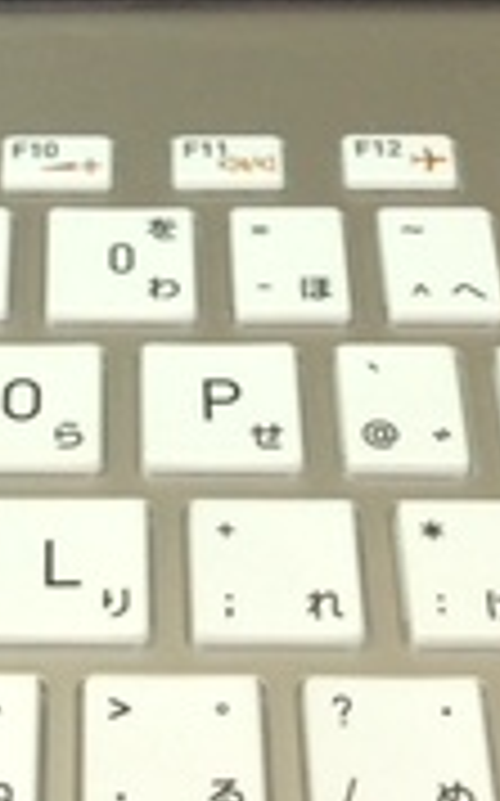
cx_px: 36
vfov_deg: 16.3
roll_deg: +4.5
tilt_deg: -37.0
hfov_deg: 10.7
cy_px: -207
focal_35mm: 122
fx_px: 2664
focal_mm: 3.3
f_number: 2.4
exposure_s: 1/24
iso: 50
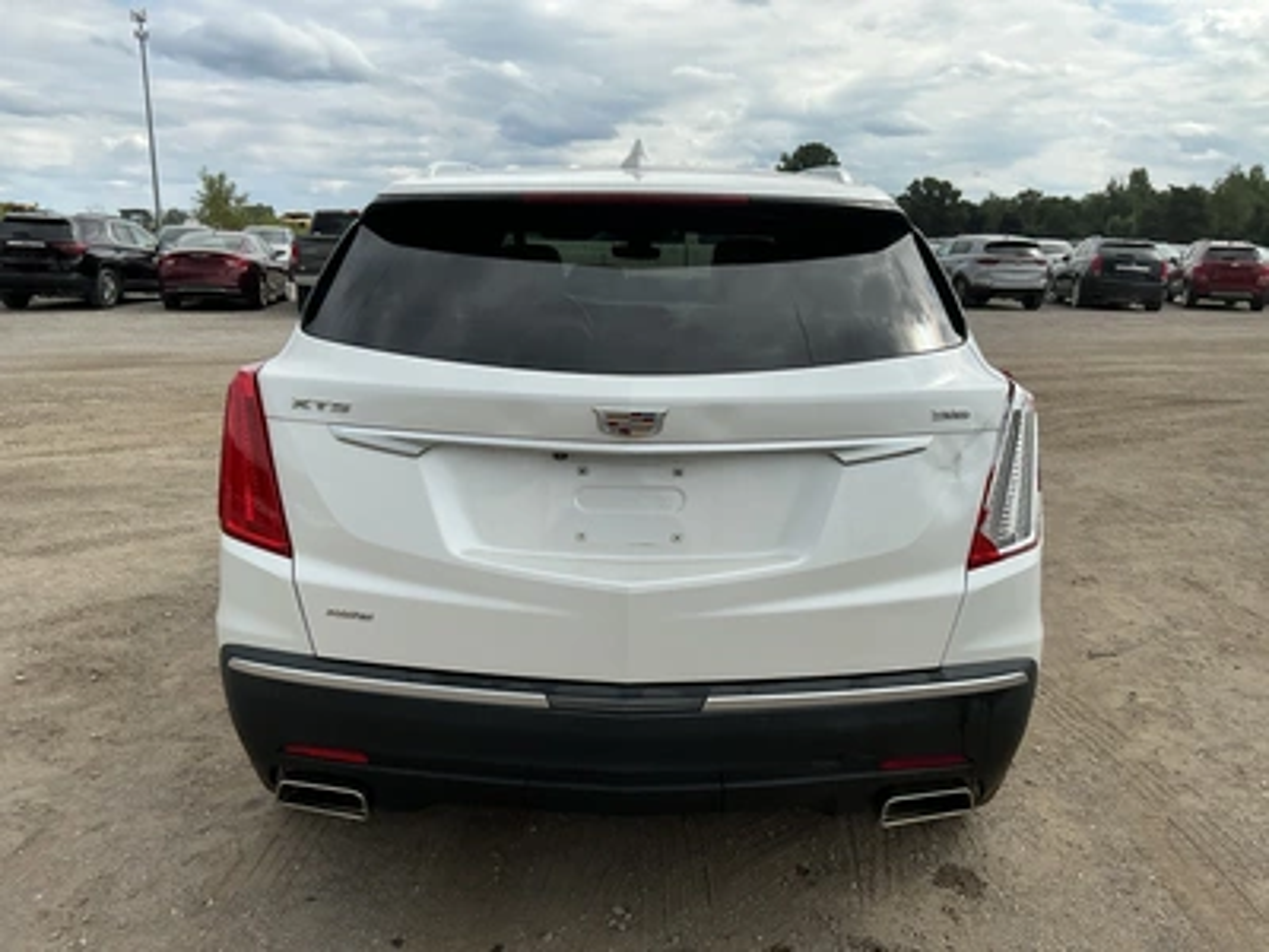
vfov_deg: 49.7
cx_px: 634
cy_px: 476
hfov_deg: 63.4
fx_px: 1026
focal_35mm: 28
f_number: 1.8
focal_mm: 3
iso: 25
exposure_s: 1/1912
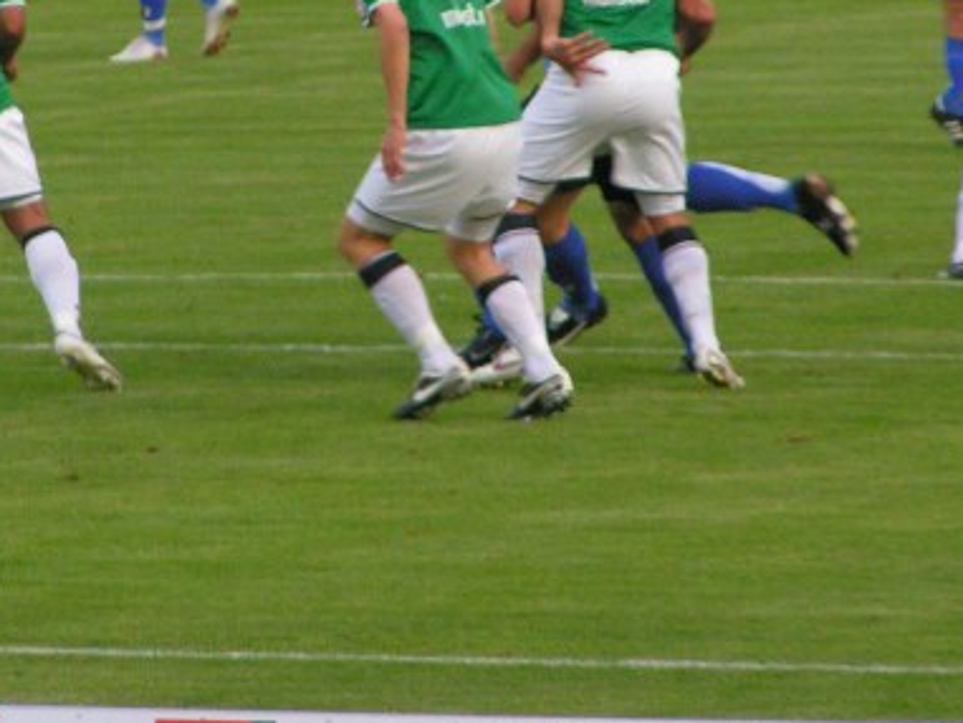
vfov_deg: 2.4
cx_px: 301
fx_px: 17337
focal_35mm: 623
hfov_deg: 3.2
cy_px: -18
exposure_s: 1/250
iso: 200
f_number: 3.5
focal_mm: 45.4
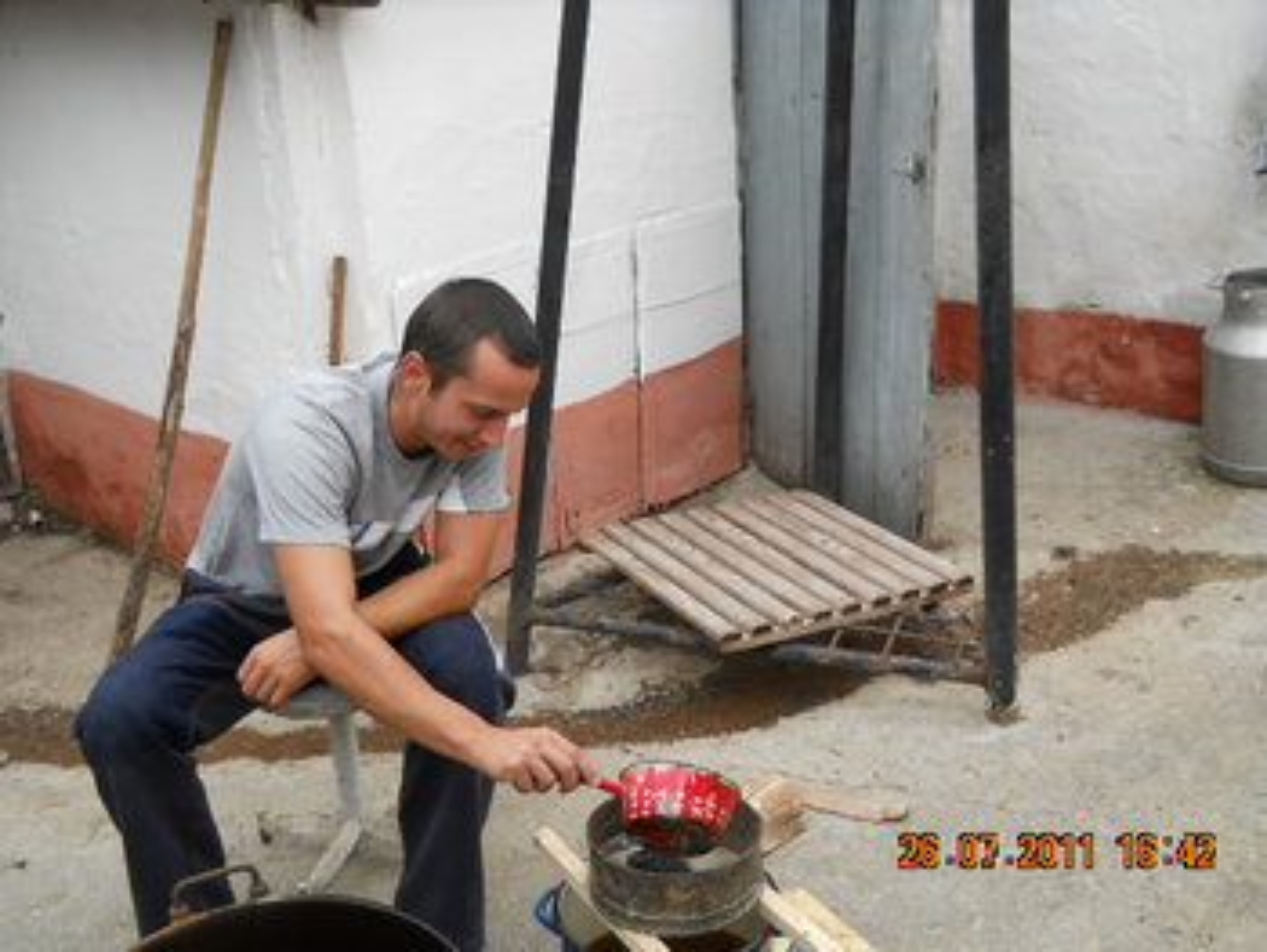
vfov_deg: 35.2
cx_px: 634
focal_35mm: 41
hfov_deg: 45.7
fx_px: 1502
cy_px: 476
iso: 80
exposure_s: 1/160
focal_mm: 6.72
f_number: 3.1
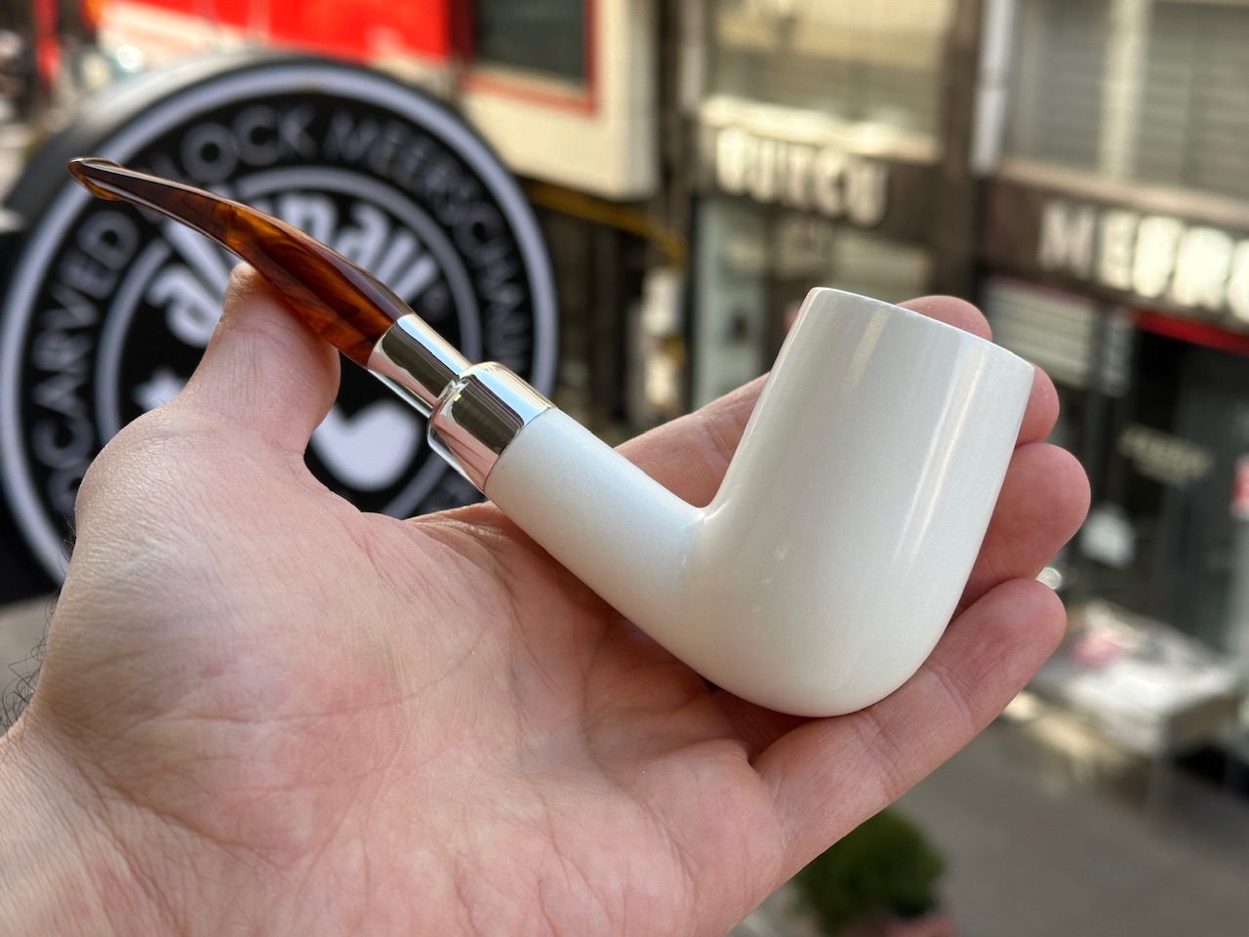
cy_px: 468
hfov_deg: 39.7
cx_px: 624
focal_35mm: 48
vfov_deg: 30.3
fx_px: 1732
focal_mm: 6.86
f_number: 1.78
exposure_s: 1/719
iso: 64
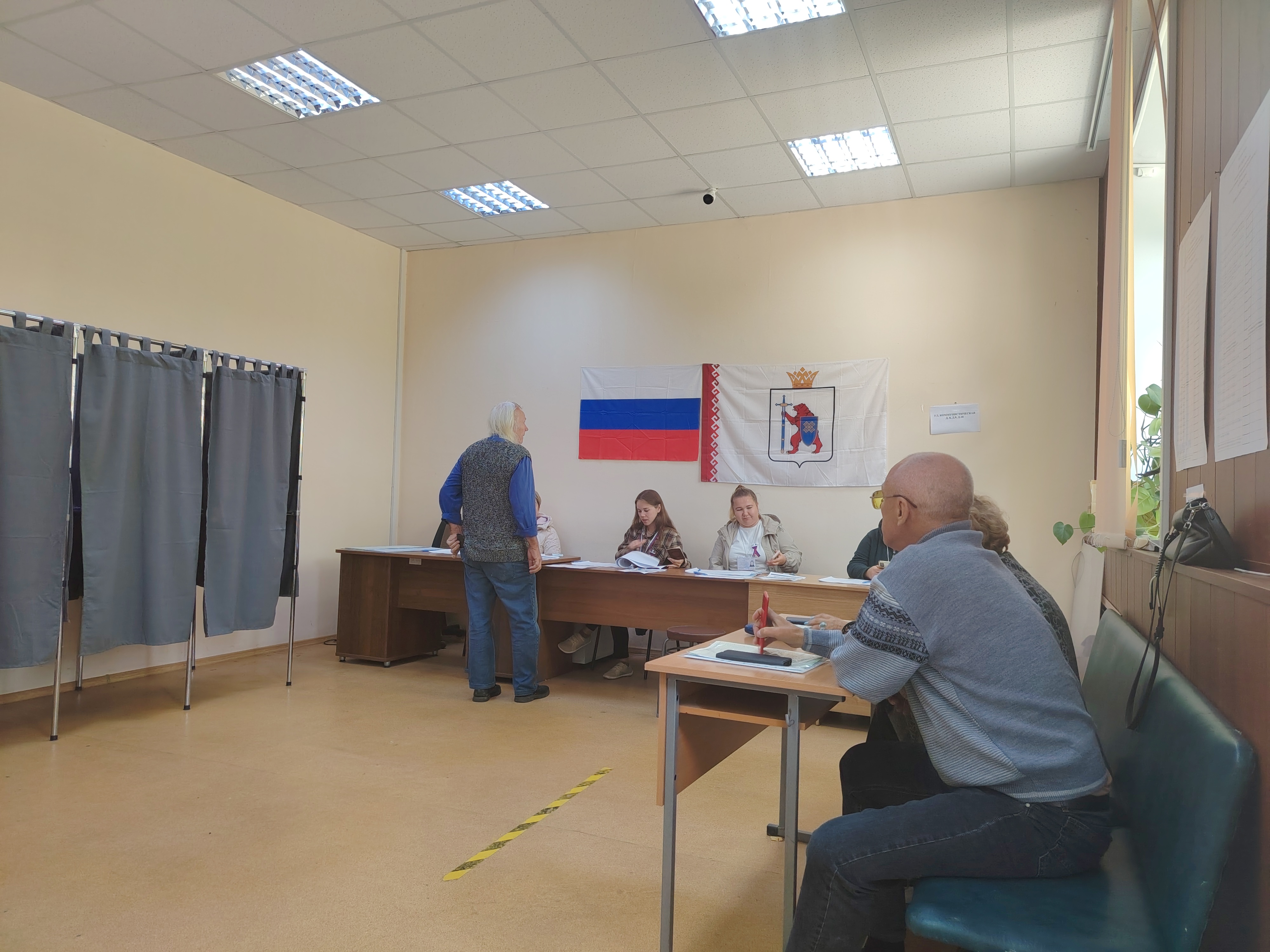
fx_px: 881
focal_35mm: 24
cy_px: 476
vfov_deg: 56.8
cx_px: 635
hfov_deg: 71.6
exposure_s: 1/33.3
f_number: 1.75
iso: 325
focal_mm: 5.25
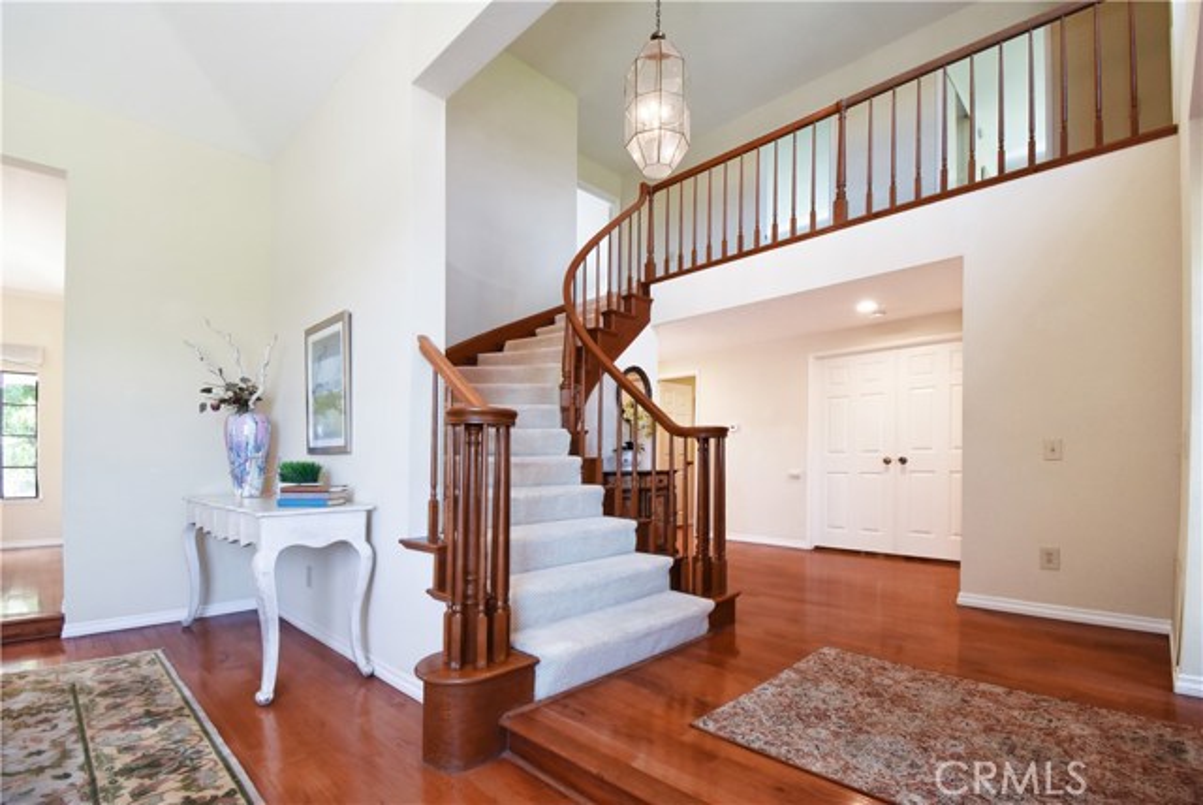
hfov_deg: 100.3
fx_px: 502
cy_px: 402
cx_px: 602
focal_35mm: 15
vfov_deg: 77.4
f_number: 8
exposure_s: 1/40
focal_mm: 10
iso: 800
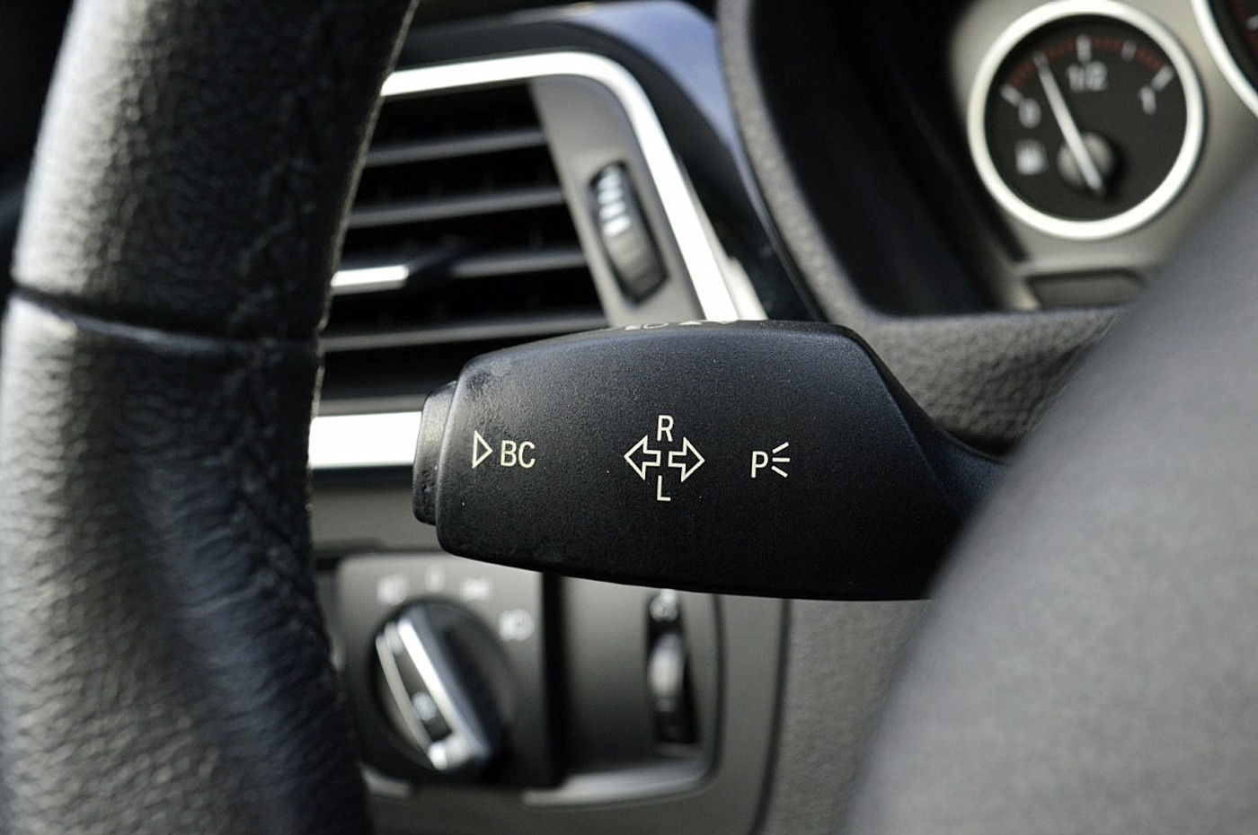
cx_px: 629
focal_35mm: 60
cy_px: 418
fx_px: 2094
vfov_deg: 22.6
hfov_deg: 33.4
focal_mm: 40
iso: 720
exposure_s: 1/60
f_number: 8
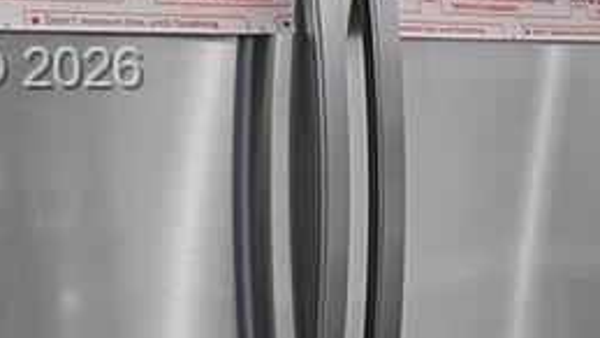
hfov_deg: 15.9
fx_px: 1544
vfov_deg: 12.5
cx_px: 1274
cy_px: 72
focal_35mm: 97
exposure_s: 1/10
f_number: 11
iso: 160
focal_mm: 10
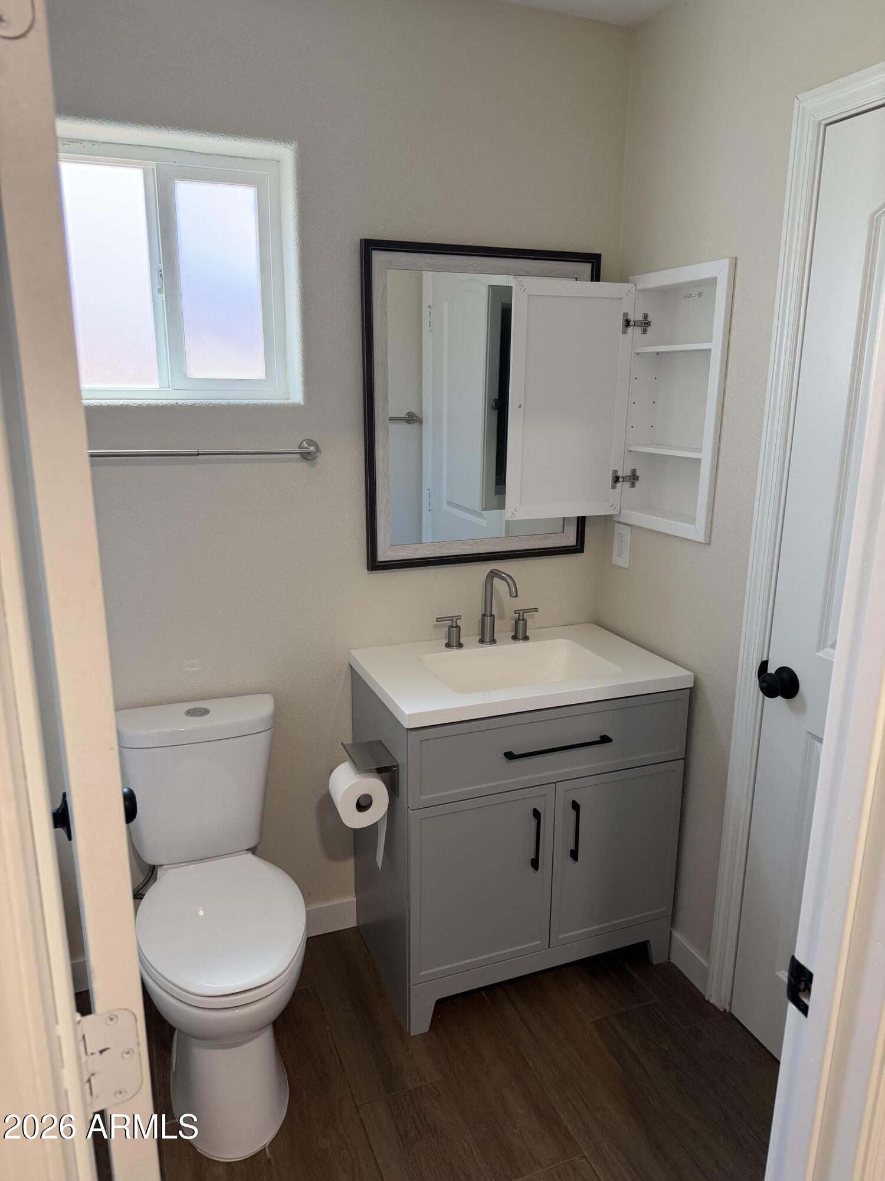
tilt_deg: -14.6
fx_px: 818
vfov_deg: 71.6
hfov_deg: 56.8
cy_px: 590
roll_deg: -0.3
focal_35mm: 24
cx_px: 442
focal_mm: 6.76
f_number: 1.78
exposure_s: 1/60
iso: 160
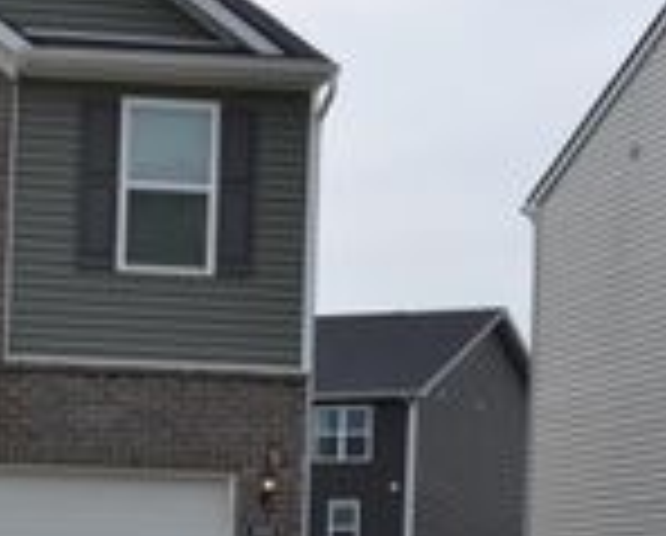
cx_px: -68
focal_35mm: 114
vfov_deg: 13.2
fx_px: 2252
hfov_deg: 16.3
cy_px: 655
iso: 100
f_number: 8
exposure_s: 1/250
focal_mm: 24
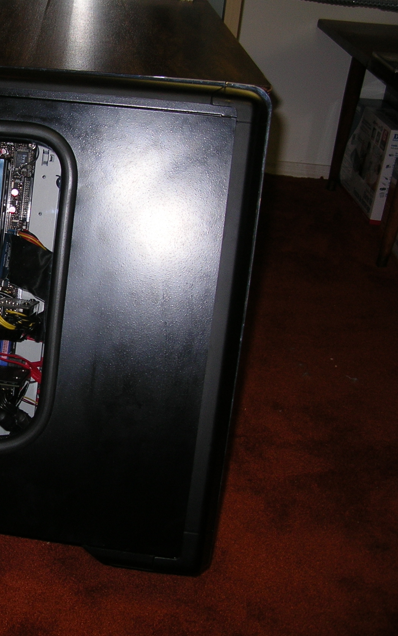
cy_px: 322
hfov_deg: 23.8
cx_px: -2
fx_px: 902
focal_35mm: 52
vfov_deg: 38.9
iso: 50
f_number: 2.7
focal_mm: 6
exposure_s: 1/60.1
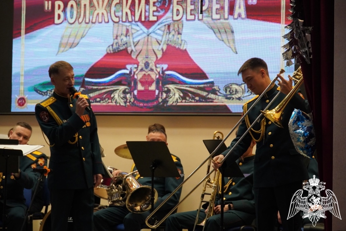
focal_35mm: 130
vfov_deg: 10.5
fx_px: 1255
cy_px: 116
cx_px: 173
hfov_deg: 15.7
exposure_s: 1/160
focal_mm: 87
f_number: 5.6
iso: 2500
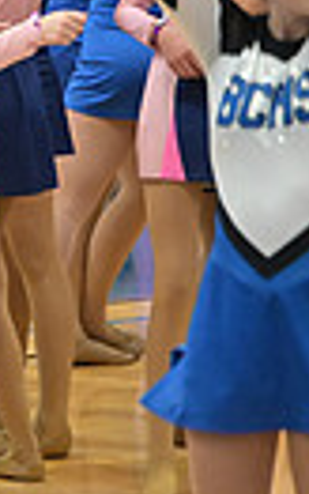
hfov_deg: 1.9
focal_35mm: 678
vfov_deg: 3.1
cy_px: -43
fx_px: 9125
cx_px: -739
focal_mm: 150
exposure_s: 1/250
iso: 4000
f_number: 2.8
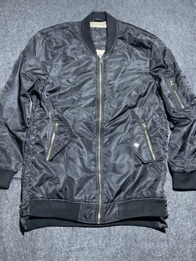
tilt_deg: -53.8
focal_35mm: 26
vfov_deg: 67.3
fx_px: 196
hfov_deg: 53.1
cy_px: 130
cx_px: 98
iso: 320
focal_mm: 4.2
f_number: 1.6
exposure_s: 1/50
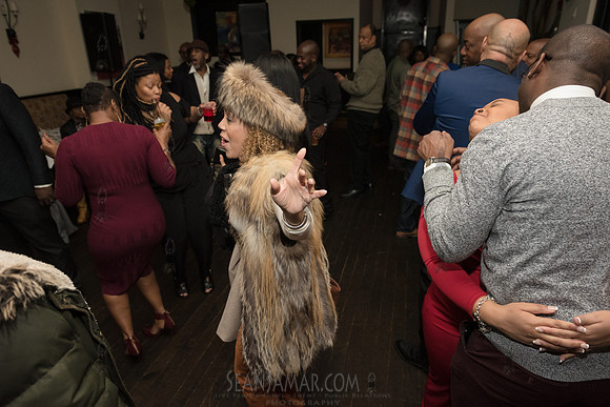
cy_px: 204
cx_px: 305
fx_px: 407
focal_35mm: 24
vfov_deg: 53.2
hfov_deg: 73.7
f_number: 4.5
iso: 2000
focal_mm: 24
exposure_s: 1/250
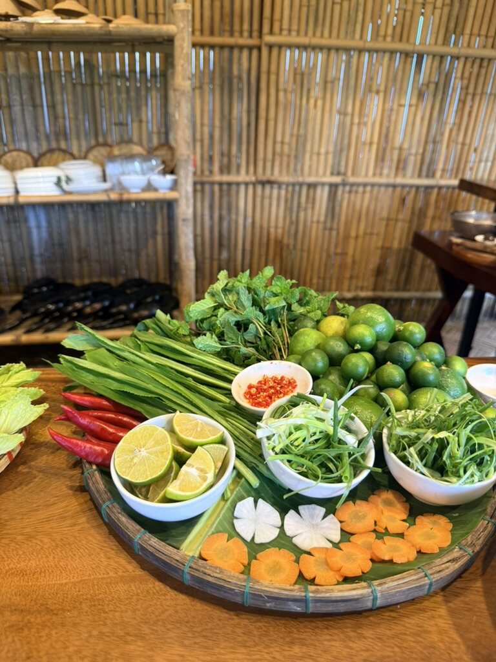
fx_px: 459
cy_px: 331
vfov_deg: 71.6
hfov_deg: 56.8
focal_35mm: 24
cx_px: 248
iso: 125
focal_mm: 6.76
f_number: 1.78
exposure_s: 1/50
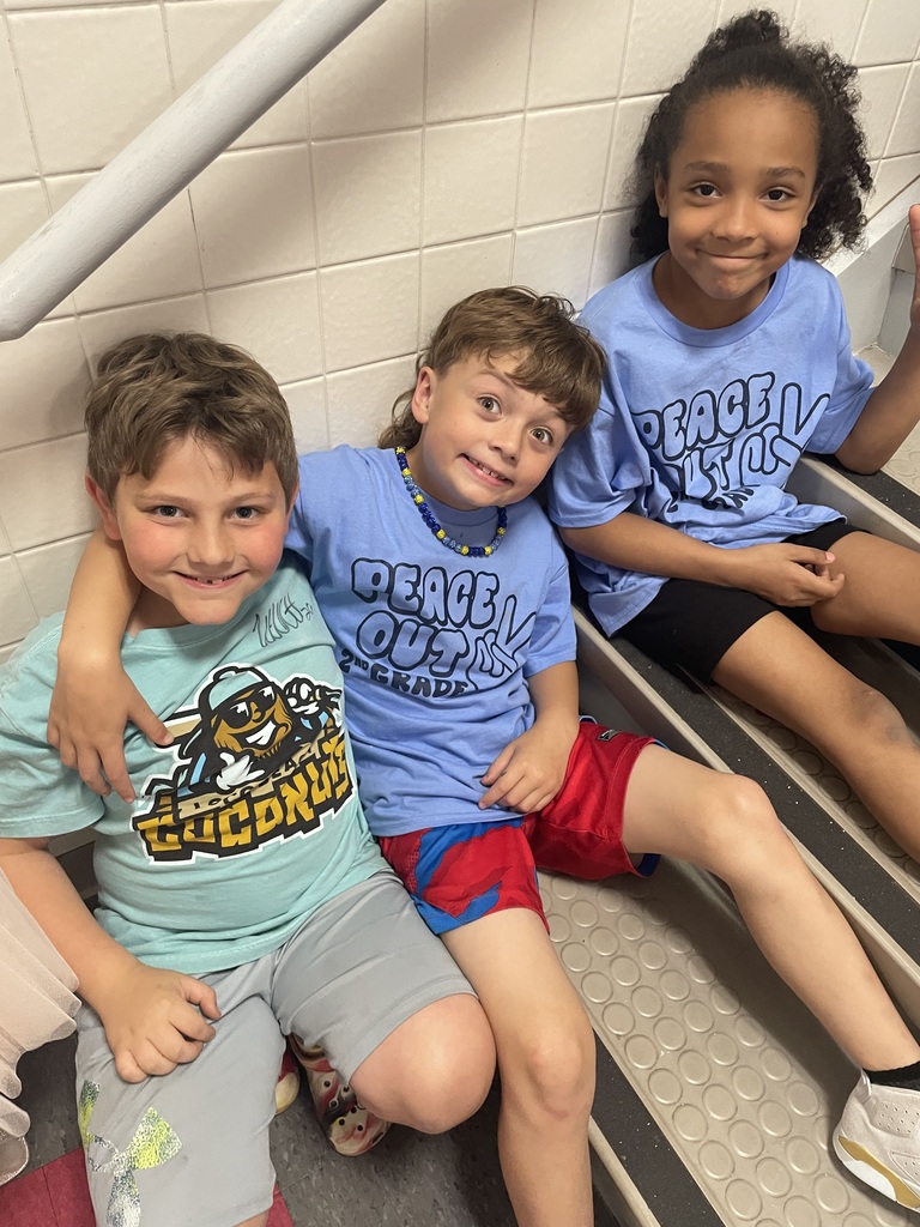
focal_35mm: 26
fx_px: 921
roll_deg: -2.8
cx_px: 460
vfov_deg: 67.3
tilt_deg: -43.4
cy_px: 614
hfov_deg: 53.1
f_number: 1.6
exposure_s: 1/60
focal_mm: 4.2
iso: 320
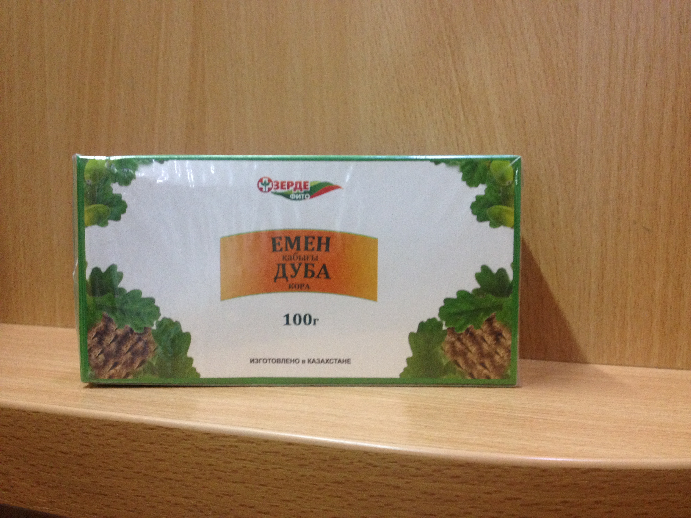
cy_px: 259
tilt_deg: -2.7
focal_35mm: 35
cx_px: 346
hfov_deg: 52.6
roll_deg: -1.0
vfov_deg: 40.7
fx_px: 699
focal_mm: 4.28
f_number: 2.4
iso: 200
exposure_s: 1/20
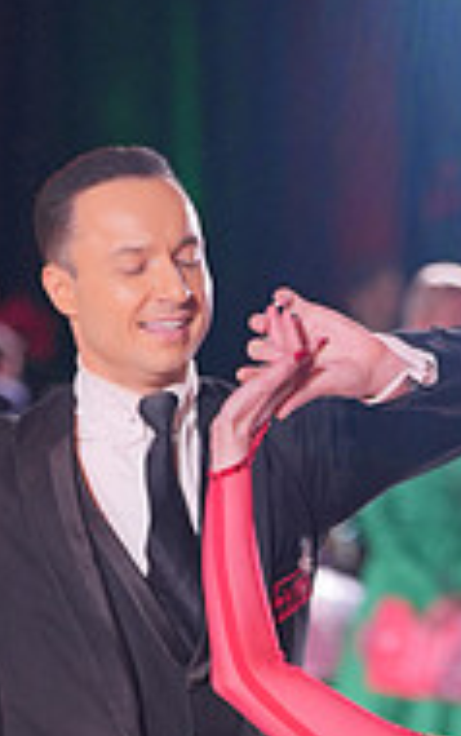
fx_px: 6543
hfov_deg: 4.0
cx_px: 424
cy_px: 1042
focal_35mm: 326
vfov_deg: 6.4
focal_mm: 105
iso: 1250
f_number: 2.8
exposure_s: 1/400
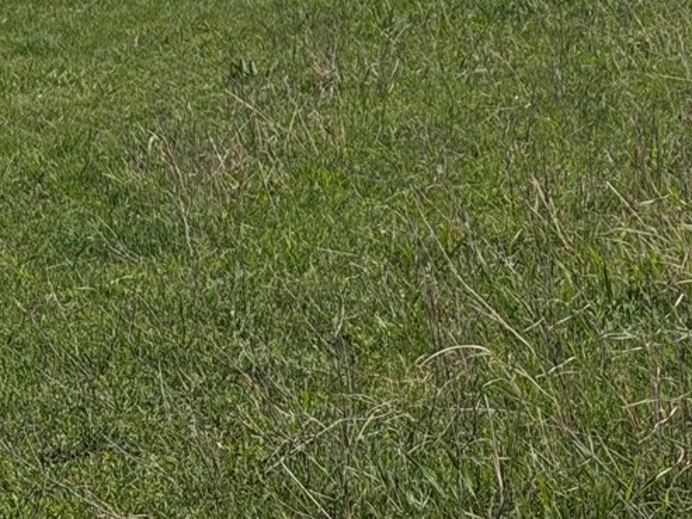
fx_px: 3739
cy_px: -223
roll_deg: +0.2
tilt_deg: +0.9
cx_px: 806
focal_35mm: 187
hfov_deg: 10.4
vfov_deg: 7.8
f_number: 1.78
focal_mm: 6.76
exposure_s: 1/8772
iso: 64
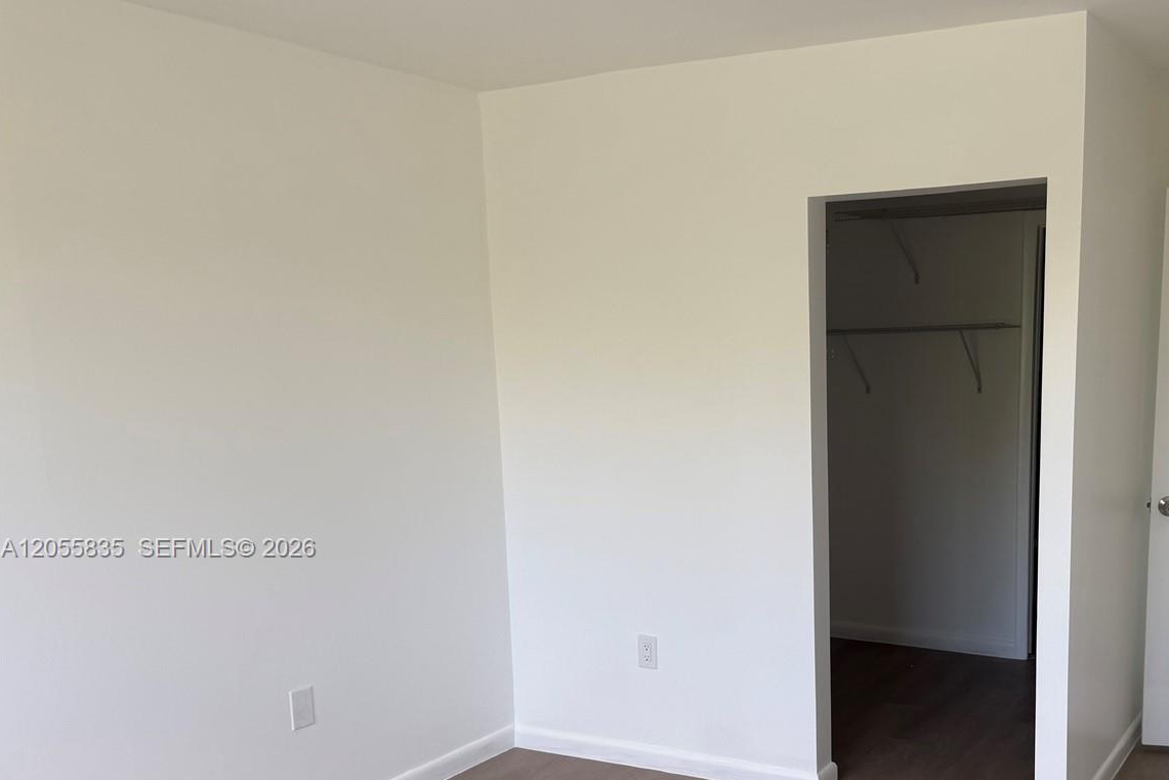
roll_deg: +0.0
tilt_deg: -8.2
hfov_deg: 52.9
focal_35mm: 35
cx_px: 816
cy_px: 549
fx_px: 1137
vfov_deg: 37.3
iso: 100
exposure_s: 1/121
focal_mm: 6.76
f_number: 1.78
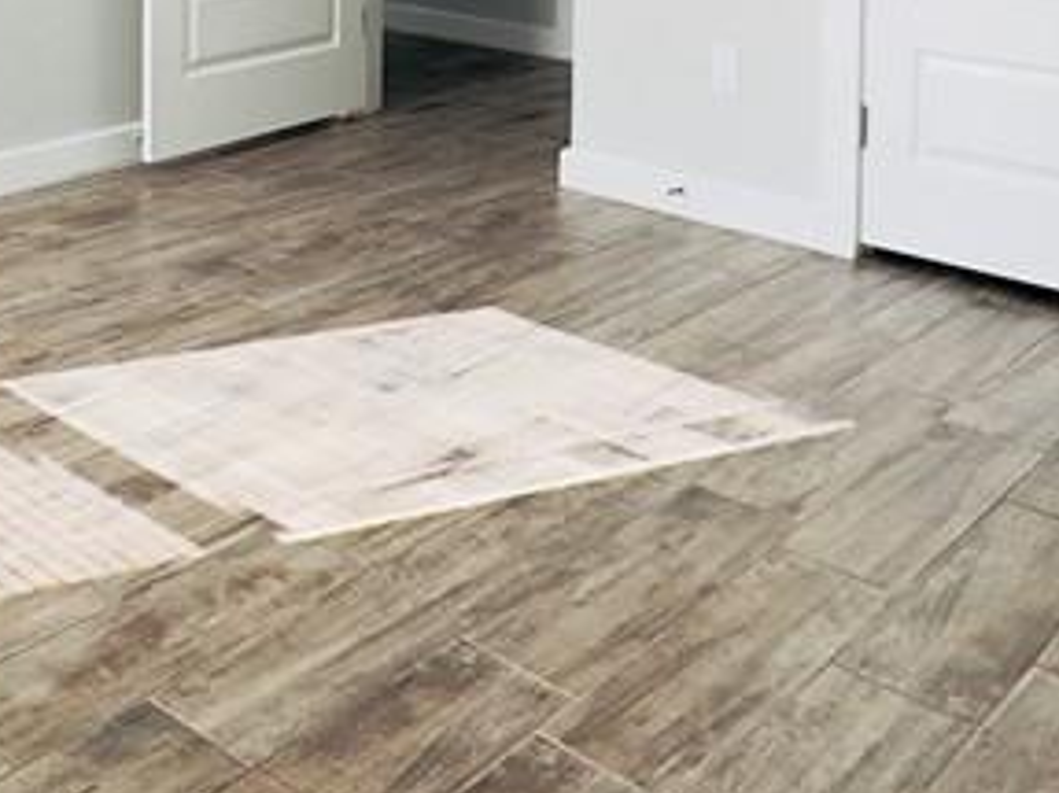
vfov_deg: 25.7
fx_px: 1529
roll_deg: -1.3
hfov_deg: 38.0
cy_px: -188
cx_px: 417
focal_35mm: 50
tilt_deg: -2.5
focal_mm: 2.22
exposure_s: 1/99
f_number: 2.2
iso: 160
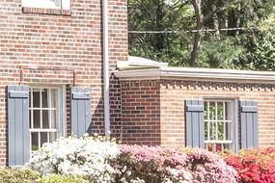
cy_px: 26
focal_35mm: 230
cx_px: -340
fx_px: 1757
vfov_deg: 6.0
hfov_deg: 8.3
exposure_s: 1/125
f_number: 8
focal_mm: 32
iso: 400
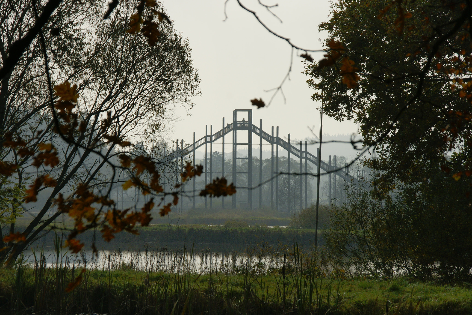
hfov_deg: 12.5
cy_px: 158
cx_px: 236
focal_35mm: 165
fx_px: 2163
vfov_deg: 8.3
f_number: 13
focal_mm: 110
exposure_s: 1/1000
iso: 200
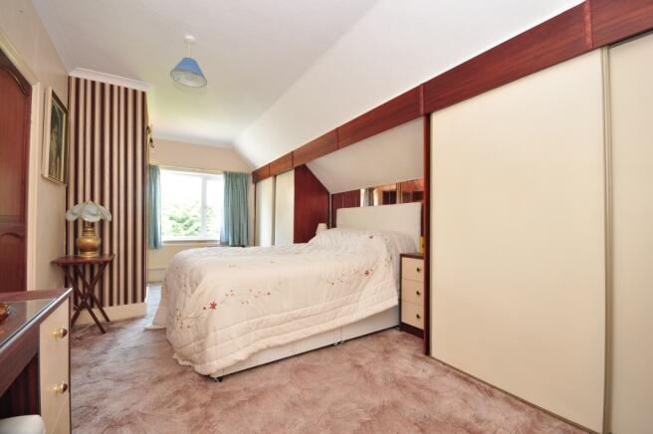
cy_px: 217
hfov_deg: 95.0
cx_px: 326
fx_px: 299
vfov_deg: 71.9
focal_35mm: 16
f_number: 7.1
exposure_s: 1/13
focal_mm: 11
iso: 200
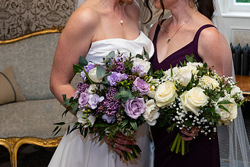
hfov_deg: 27.2
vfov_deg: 18.3
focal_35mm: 74
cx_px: 160
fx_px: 514
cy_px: 40
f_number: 5
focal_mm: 45
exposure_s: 1/160
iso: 500
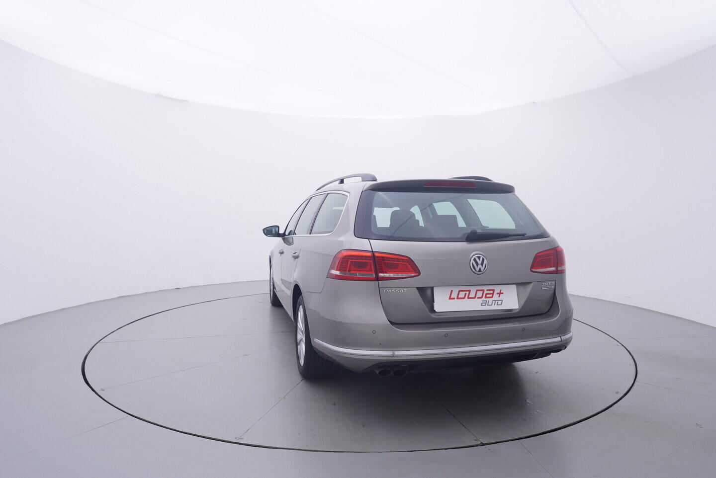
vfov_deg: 56.2
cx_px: 358
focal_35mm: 22
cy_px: 239
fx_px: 448
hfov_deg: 77.3
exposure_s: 1/80
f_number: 5
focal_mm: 15
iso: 200
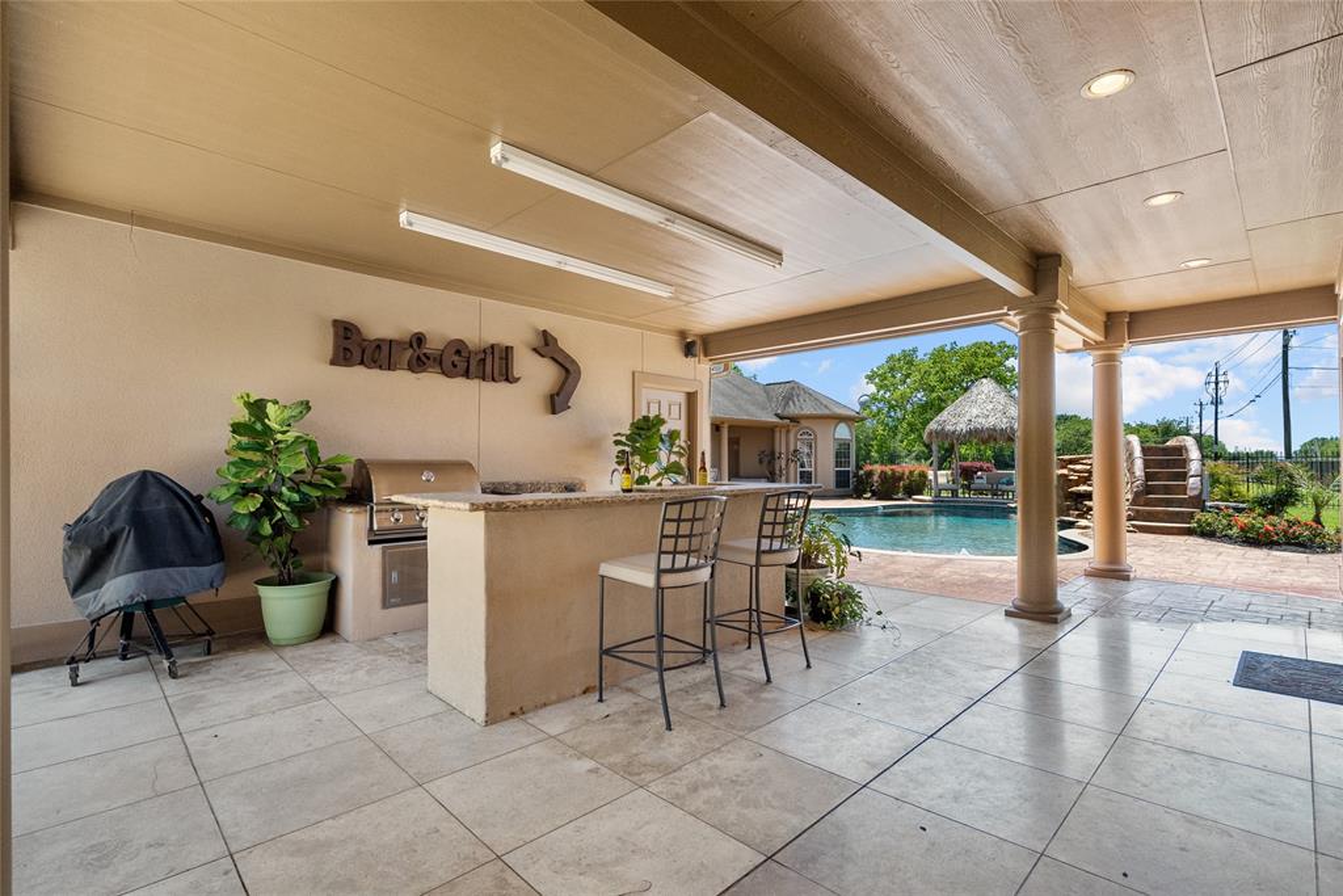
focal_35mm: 16
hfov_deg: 96.7
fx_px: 597
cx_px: 672
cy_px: 448
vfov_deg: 73.8
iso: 1250
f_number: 8
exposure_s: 1/200
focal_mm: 16
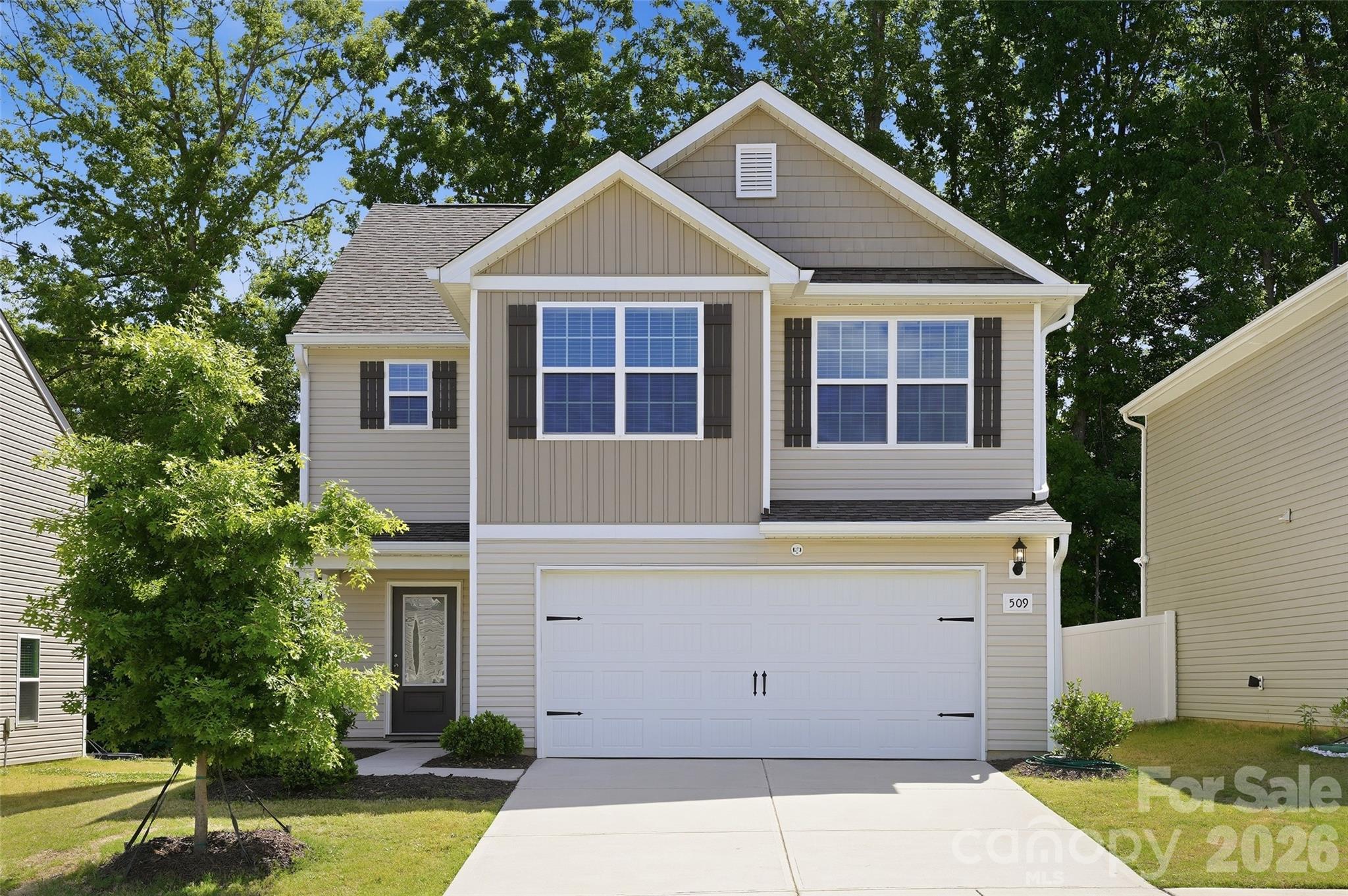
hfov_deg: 46.4
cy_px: 448
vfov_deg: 31.8
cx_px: 674
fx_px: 1571
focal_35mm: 42
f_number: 9
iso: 100
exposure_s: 1/125
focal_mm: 42
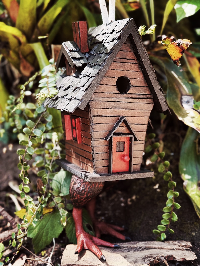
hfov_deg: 30.3
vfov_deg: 39.7
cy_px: 133
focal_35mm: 48
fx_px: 370
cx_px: 100
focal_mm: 6.76
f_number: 1.78
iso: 160
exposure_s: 1/148
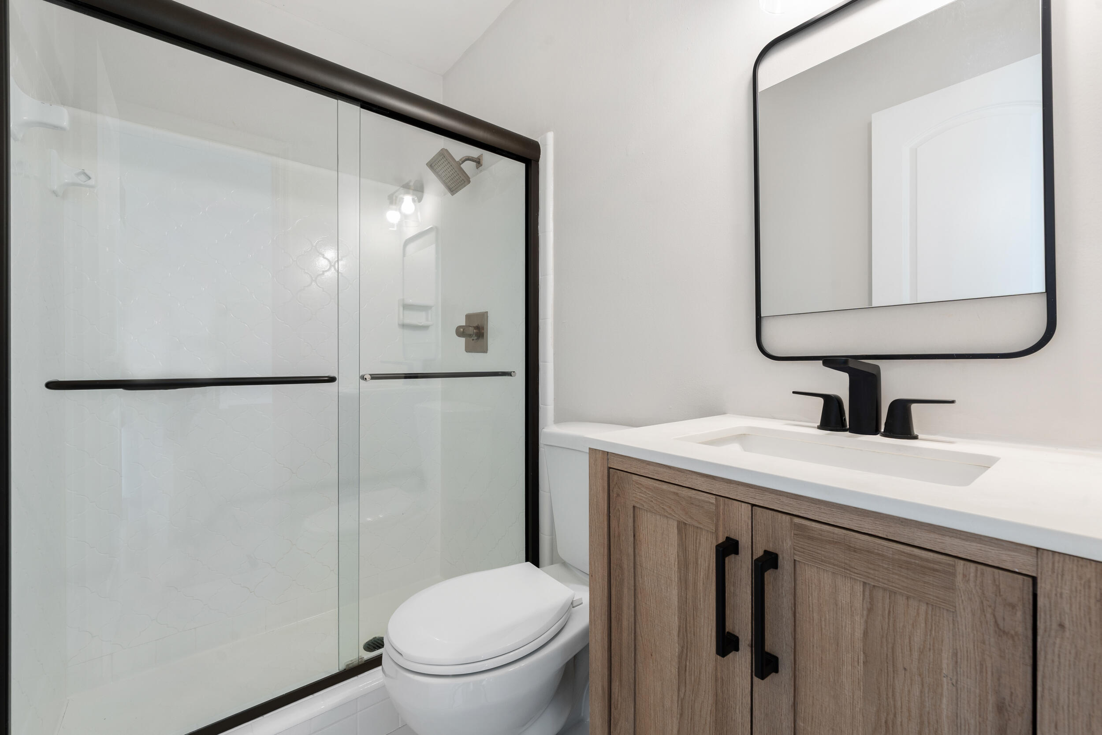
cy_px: 368
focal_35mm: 14
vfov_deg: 81.2
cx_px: 551
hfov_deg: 104.3
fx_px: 429
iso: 250
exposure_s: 1/2
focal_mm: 14
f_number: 9
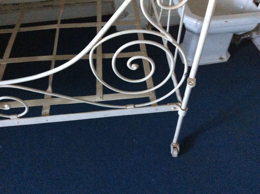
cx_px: 130
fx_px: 240
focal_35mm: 32
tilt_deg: -50.9
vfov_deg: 44.1
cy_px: 97
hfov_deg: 56.9
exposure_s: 1/17
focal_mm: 3.3
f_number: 2.4
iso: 400
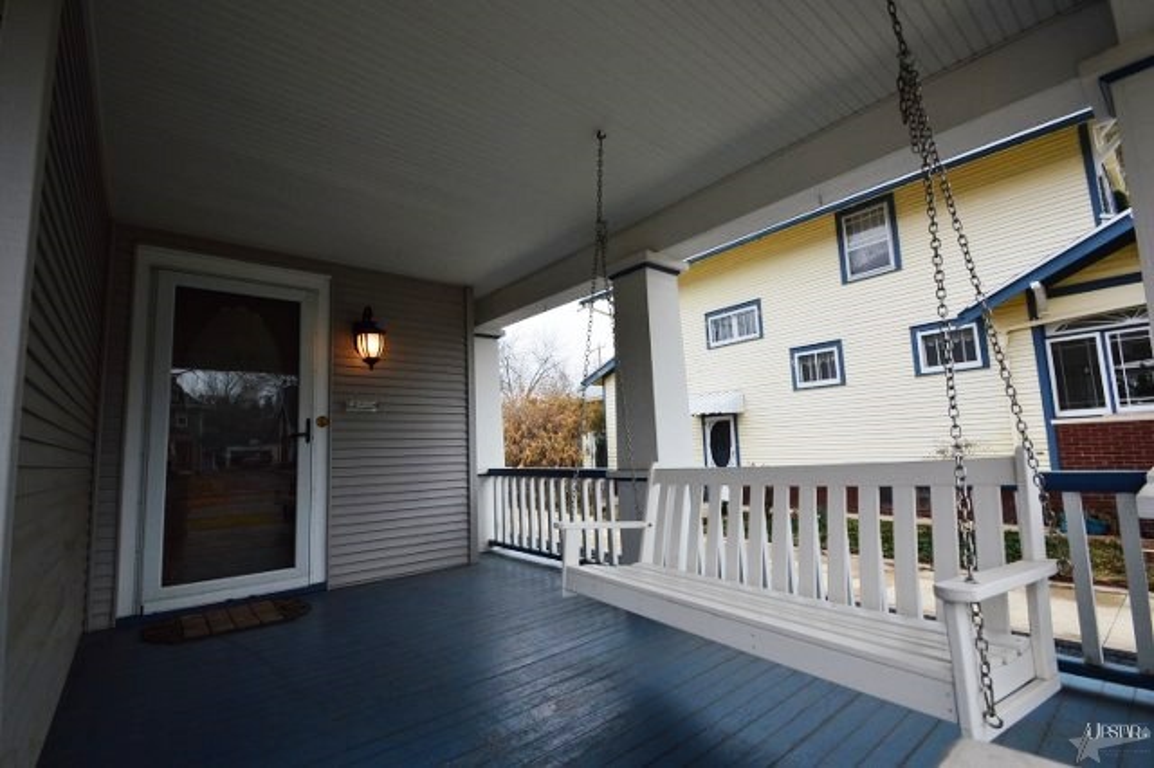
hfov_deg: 100.4
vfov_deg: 77.3
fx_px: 481
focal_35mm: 15
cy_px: 384
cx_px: 577
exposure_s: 1/125
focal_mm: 10
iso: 400
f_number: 9
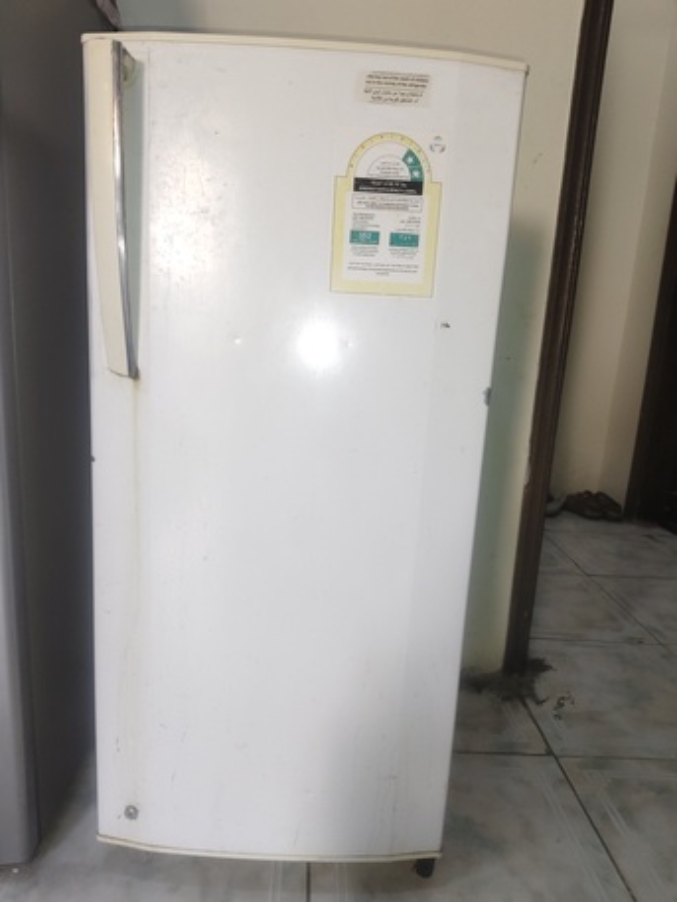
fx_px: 599
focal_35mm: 23
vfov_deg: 73.9
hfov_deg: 58.9
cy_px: 451
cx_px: 338
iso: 279
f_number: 1.88
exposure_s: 1/120
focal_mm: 5.56
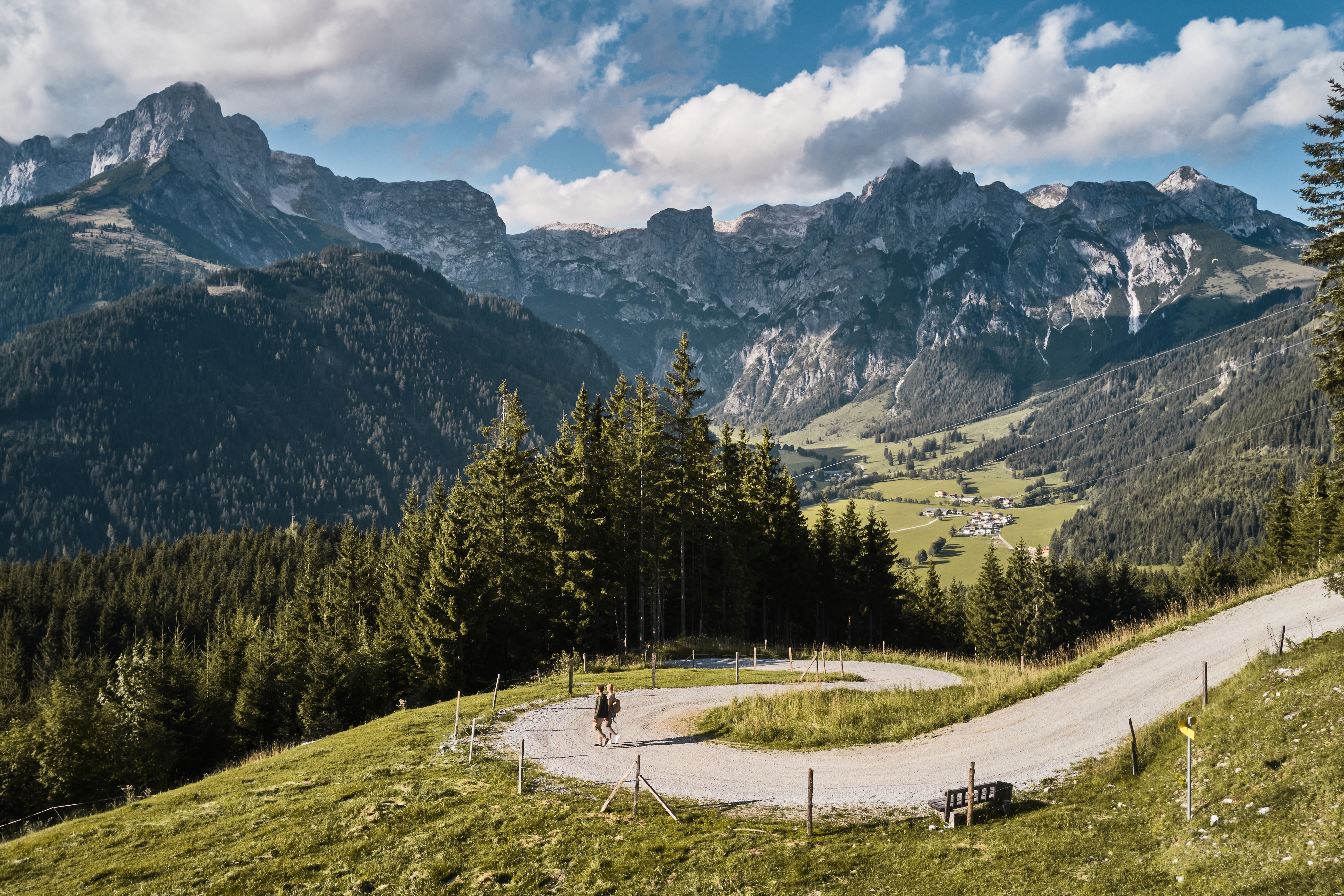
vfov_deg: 46.4
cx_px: 672
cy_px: 448
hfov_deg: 65.5
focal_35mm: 28
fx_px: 1045
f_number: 8
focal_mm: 10.26
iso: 100
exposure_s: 1/240
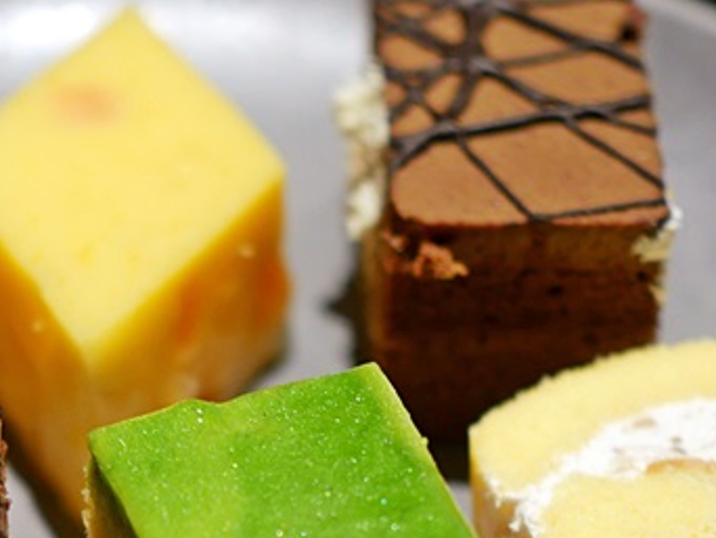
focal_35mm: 146
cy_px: 531
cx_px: 119
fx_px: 3022
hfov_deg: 13.4
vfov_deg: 10.1
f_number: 1.8
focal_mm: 25
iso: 200
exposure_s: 1/60
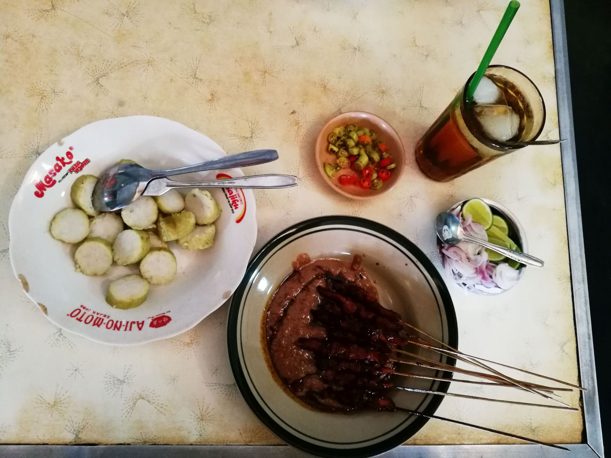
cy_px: 229
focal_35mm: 27
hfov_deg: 65.3
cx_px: 306
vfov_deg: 51.4
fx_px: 477
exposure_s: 1/20
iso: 500
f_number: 2.2
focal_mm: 4.5
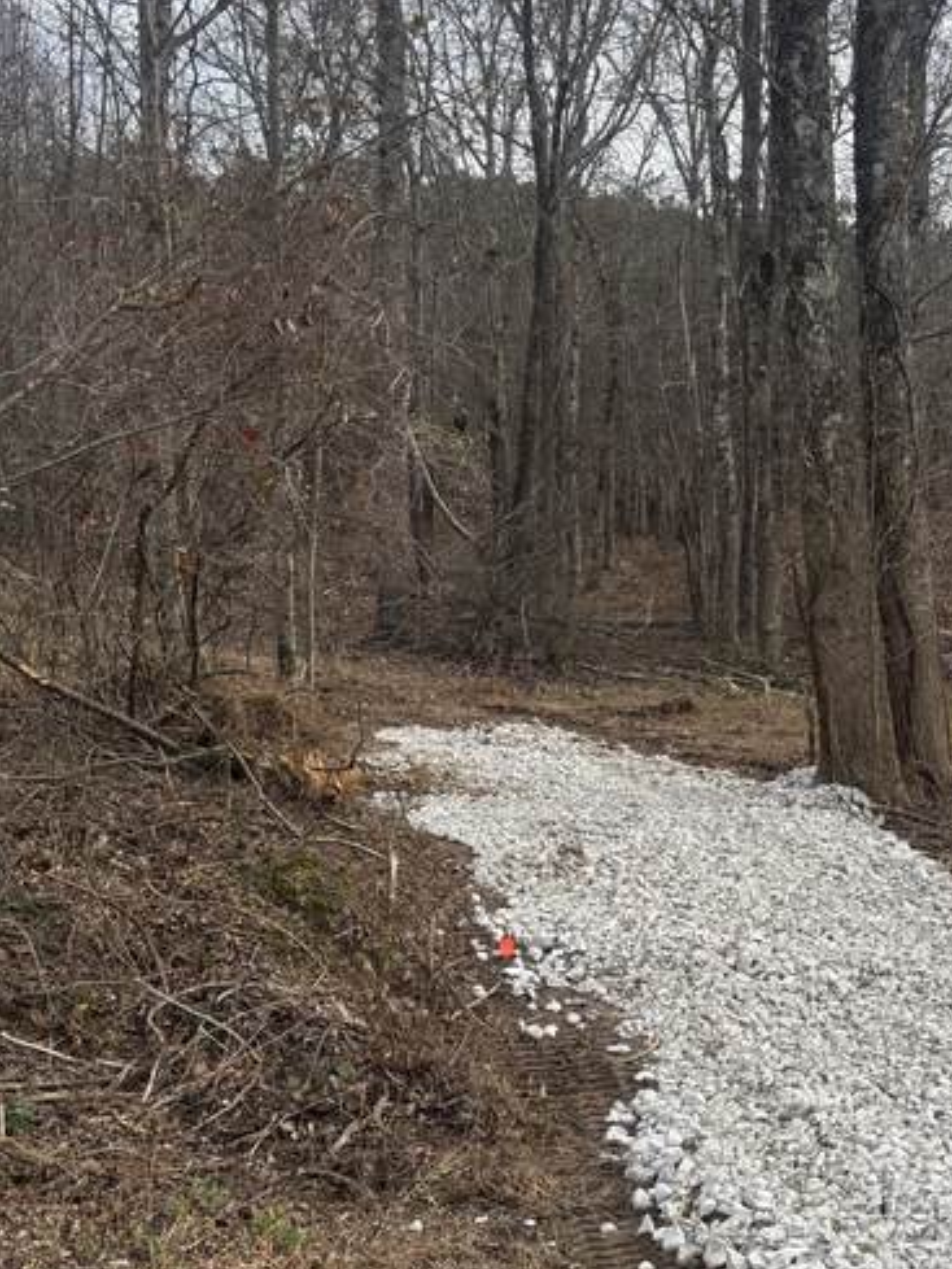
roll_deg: -0.1
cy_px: 636
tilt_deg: -0.9
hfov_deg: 27.6
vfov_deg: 37.5
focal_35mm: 51
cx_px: 846
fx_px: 1869
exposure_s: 1/1721
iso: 50
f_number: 1.6
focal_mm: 5.96
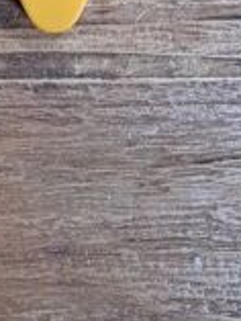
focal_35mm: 98
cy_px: -290
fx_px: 908
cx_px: 6
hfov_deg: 14.9
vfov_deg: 16.2
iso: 400
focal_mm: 5.23
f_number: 1.8
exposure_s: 1/60
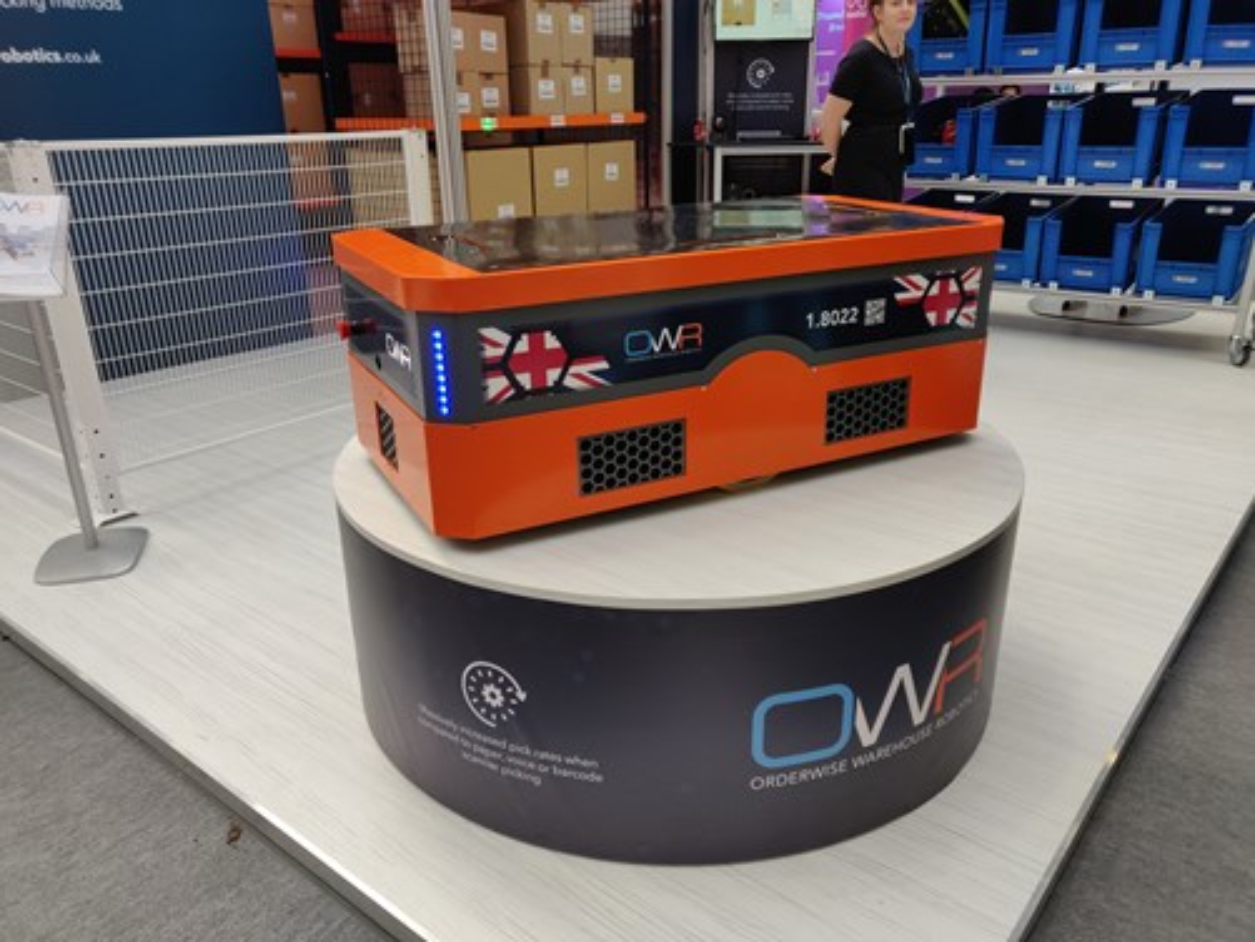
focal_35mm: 25
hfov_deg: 69.4
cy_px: 471
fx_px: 907
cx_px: 628
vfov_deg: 54.9
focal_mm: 4.25
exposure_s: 1/100
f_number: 1.7
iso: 160
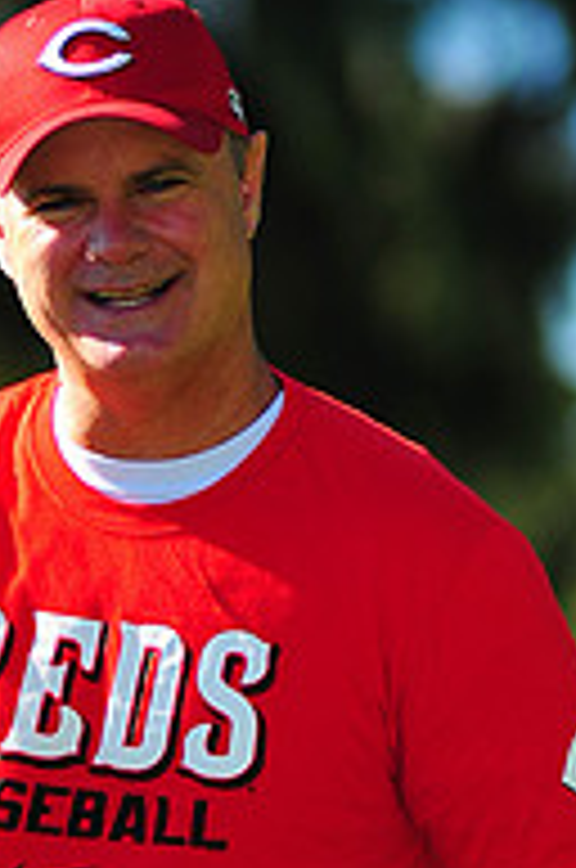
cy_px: 971
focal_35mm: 541
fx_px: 13030
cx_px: -14
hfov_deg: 2.5
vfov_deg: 3.8
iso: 200
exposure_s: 1/1250
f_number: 3.5
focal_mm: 180
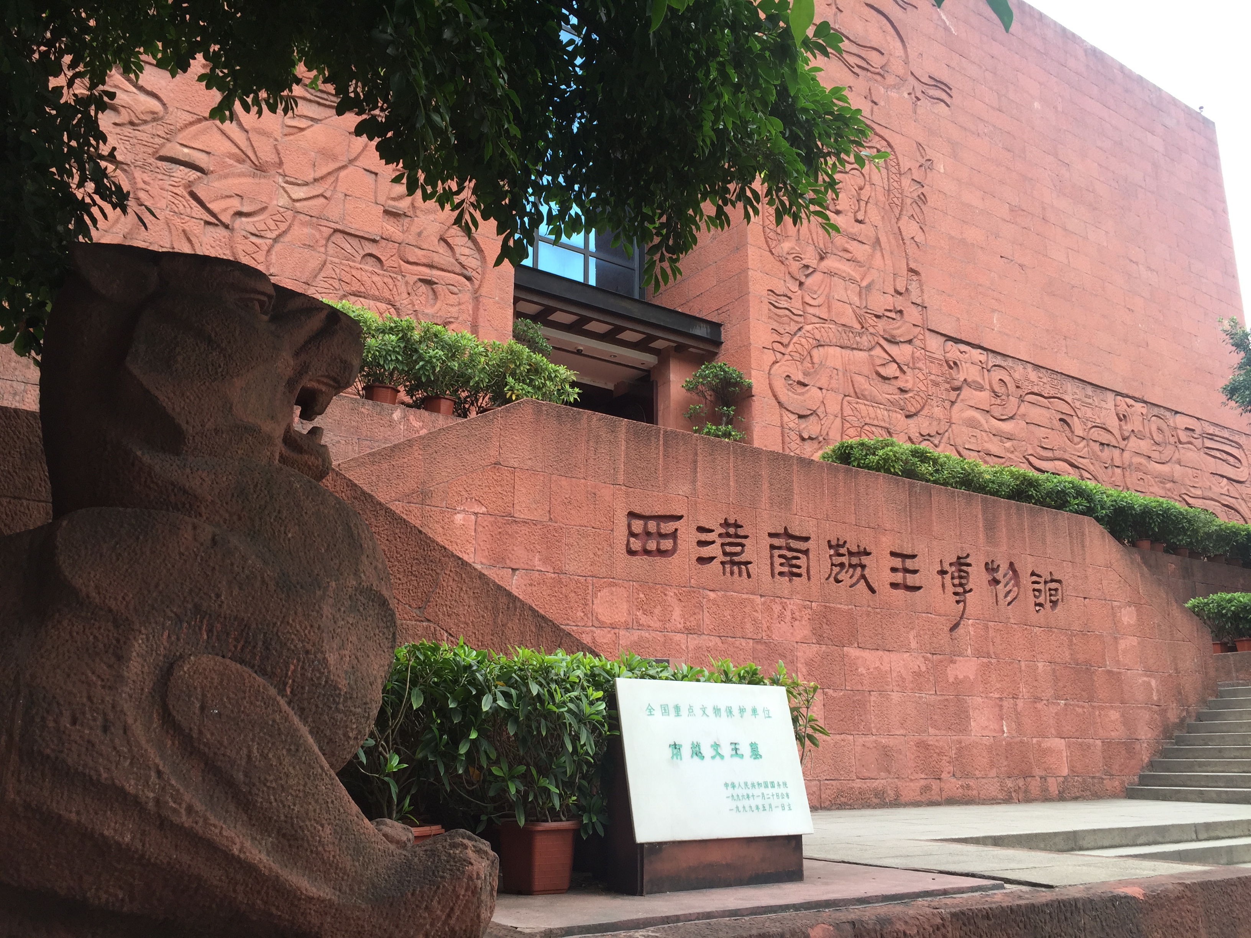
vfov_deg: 48.2
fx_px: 1048
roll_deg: -1.3
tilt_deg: +14.1
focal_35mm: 29
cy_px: 469
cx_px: 626
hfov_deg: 61.7
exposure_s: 1/276
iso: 32
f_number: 2.2
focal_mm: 4.15
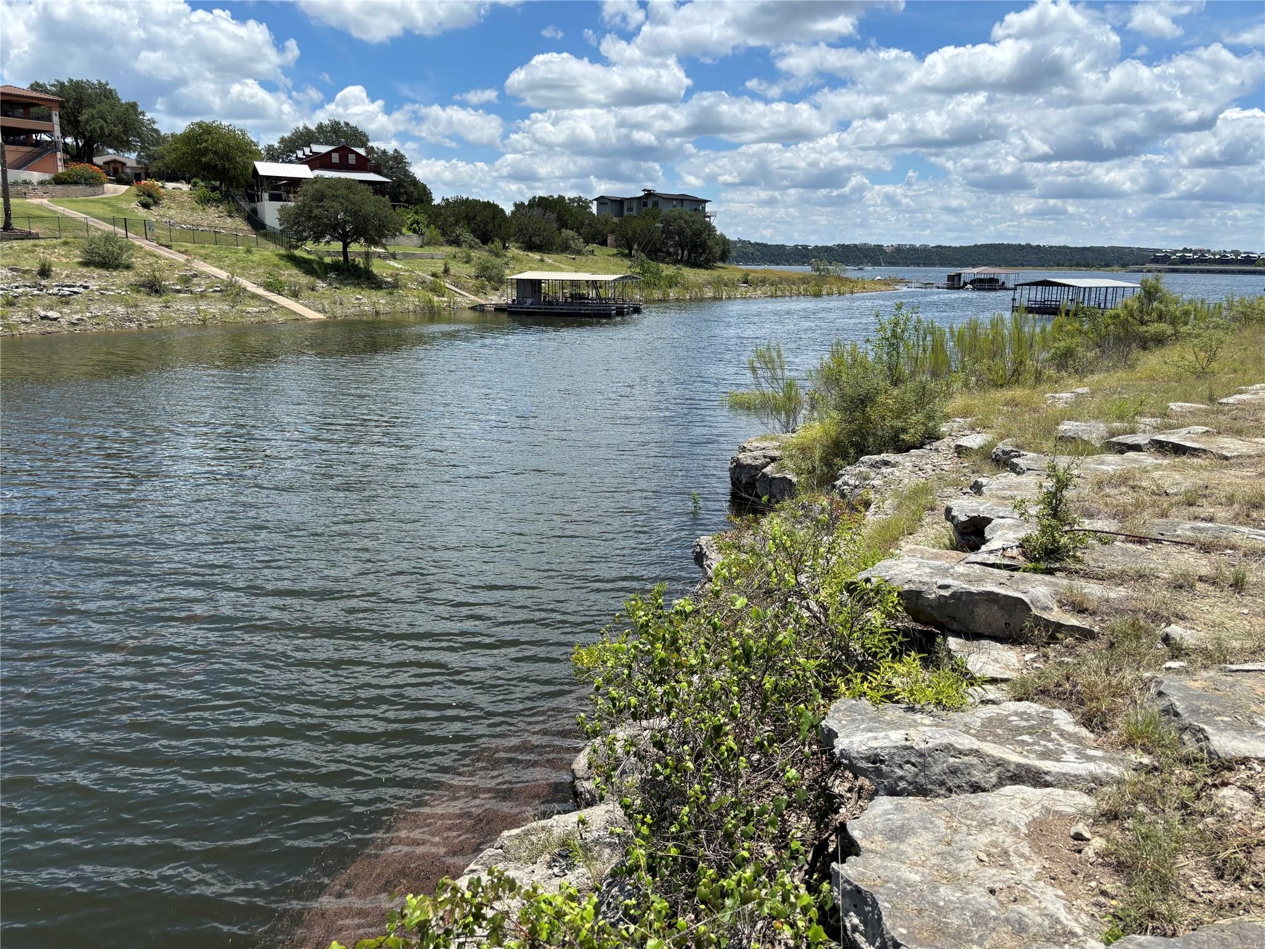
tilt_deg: -12.9
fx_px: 950
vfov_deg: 53.1
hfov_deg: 67.3
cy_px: 474
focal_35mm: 26
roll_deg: -1.1
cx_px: 632
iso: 50
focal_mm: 5.96
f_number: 1.6
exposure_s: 1/3106
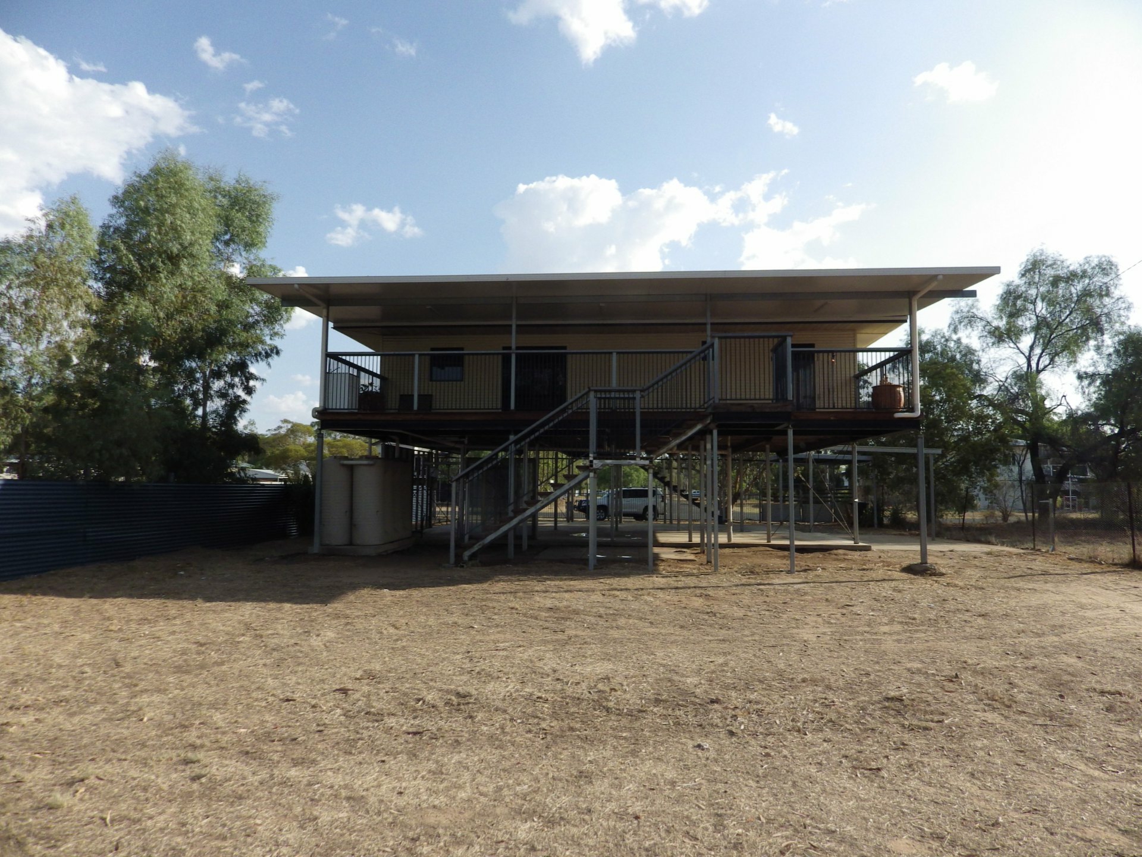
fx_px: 726
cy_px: 428
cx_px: 571
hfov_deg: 76.4
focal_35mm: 22
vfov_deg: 61.1
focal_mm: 4
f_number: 3.1
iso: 100
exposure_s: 1/1250
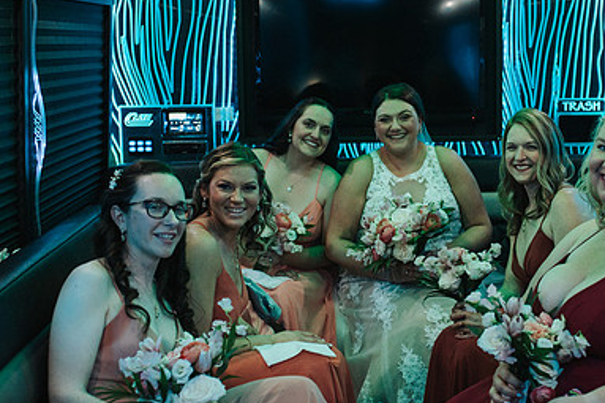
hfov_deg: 32.6
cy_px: 183
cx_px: 406
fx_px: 1025
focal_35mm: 61
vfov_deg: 22.2
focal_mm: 35
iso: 1000
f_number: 2.8
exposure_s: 1/200
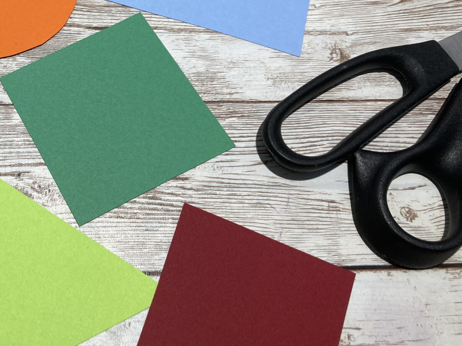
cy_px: 121
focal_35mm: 52
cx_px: 37
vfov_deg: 27.9
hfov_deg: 34.5
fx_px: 694
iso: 32
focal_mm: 3.99
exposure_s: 1/120
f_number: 1.8
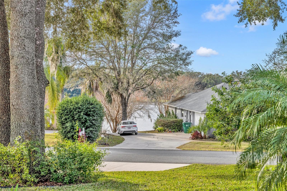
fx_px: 478
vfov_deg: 22.6
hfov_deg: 33.4
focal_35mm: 60
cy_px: 96
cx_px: 144
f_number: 5.6
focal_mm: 60
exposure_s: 1/250
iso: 140
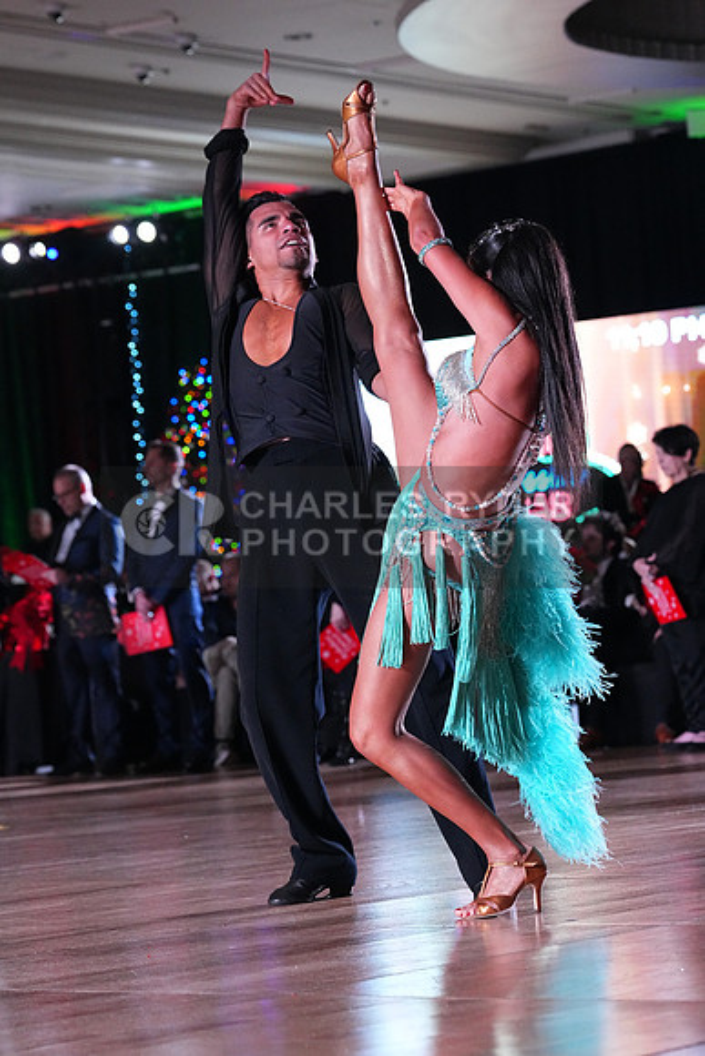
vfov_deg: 18.8
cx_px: 352
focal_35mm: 109
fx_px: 3200
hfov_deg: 12.6
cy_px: 528
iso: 10000
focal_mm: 109
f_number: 5.6
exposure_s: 1/400
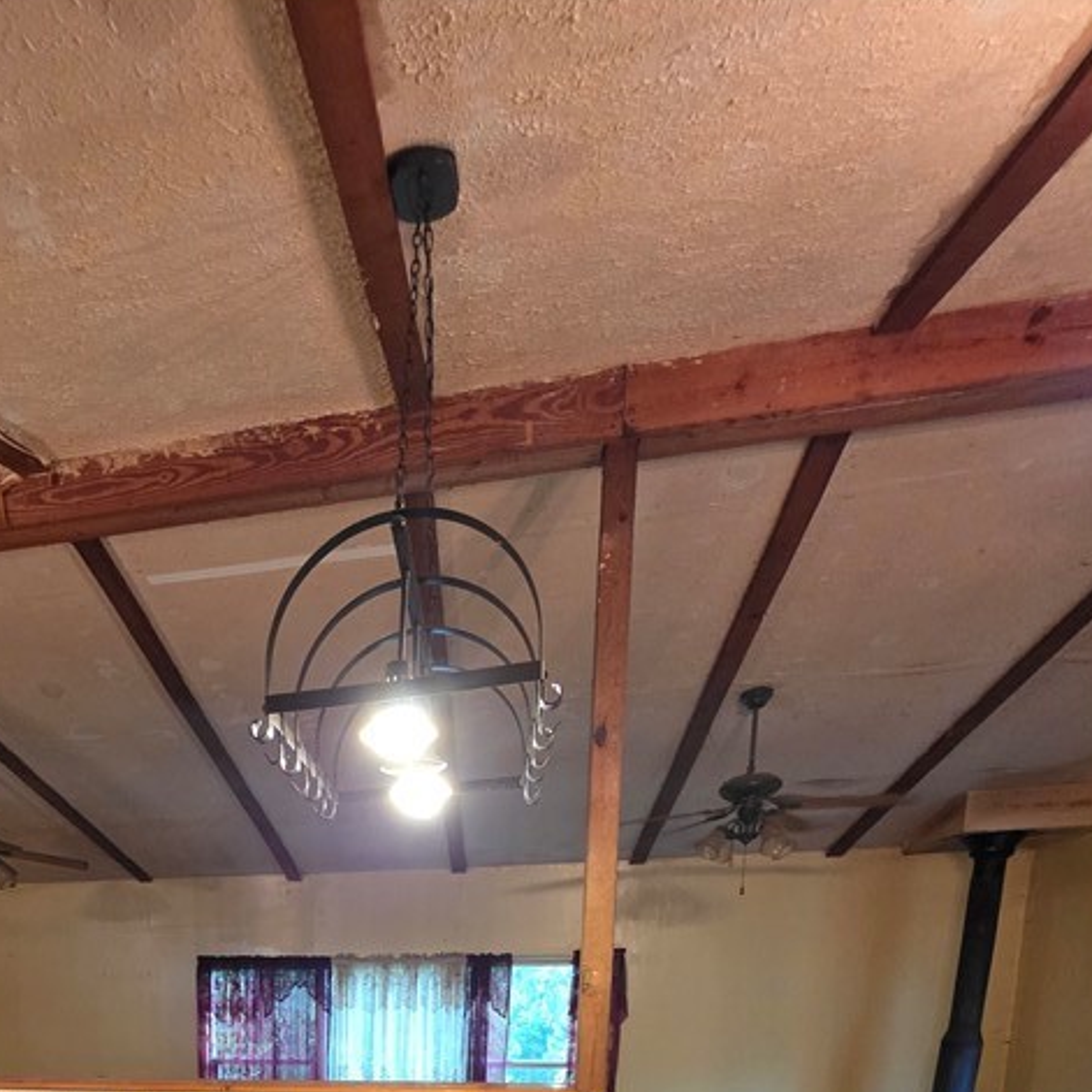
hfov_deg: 58.4
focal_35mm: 25
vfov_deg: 48.0
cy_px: 1162
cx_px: 227
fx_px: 892
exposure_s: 1/60
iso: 640
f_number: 1.9
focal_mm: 2.2
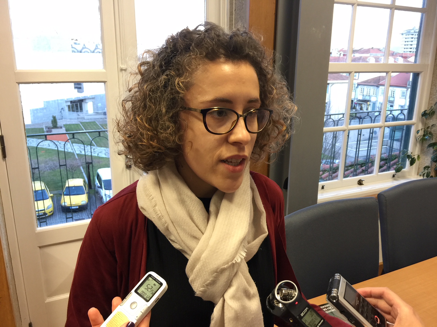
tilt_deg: -15.3
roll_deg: -1.0
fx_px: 366
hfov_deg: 61.7
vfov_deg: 48.2
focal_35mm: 29
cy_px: 164
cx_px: 218
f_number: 2.2
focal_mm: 4.15
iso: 64
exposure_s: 1/17
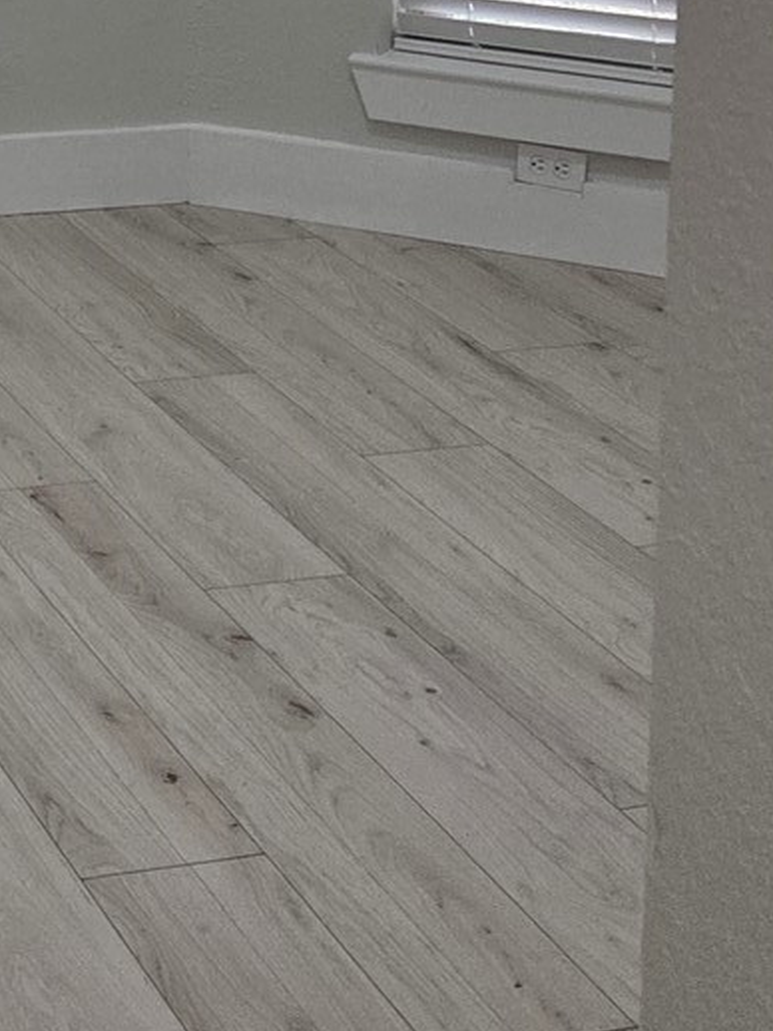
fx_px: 2712
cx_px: -227
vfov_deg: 20.0
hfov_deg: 15.5
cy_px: -267
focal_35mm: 91
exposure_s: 1/120
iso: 250
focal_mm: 5.4
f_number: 1.8
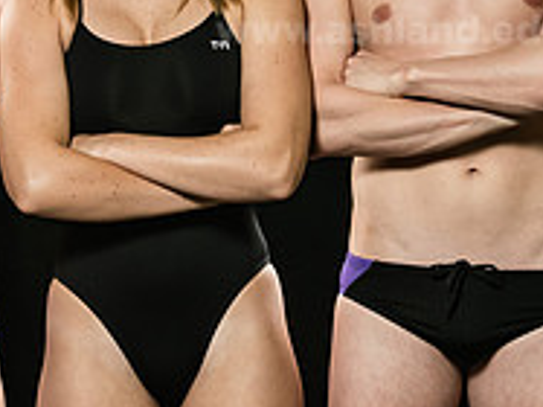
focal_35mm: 284
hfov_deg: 7.0
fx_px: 4452
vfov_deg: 5.2
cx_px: 84
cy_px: 92
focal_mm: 95
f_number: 6.3
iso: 400
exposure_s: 1/200
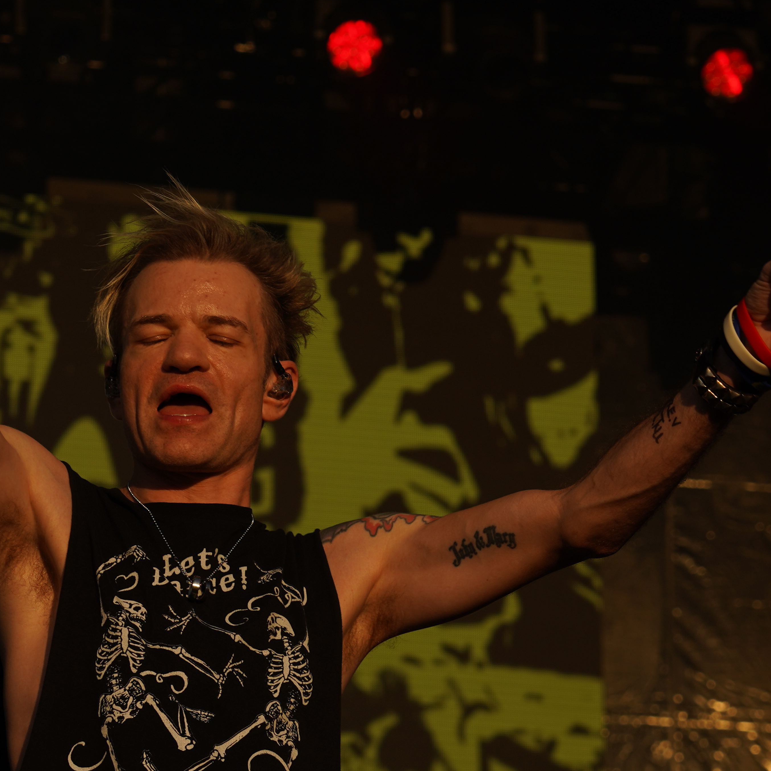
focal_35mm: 184
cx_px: 316
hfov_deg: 9.5
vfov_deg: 9.5
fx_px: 4637
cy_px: 403
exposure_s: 1/640
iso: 100
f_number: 8
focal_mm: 98
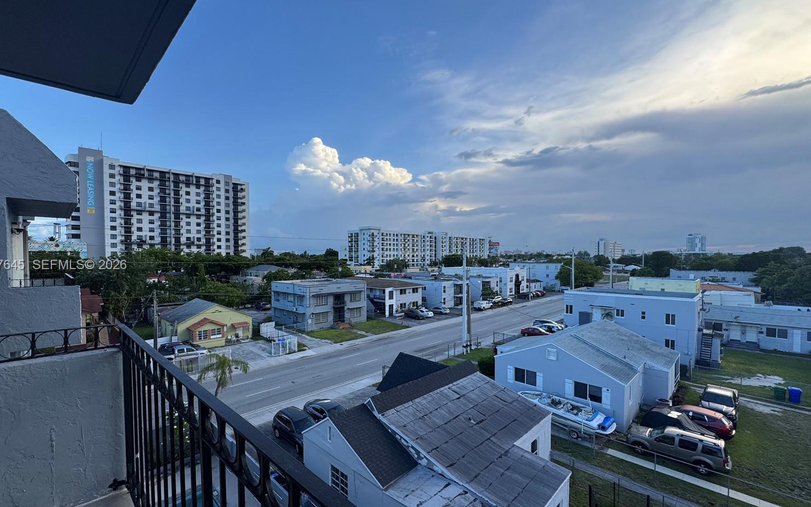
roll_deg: -0.5
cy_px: 266
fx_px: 354
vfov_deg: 71.2
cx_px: 394
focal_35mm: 16
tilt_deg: -1.3
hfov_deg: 97.8
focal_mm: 2.22
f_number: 2.2
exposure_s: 1/467
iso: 40
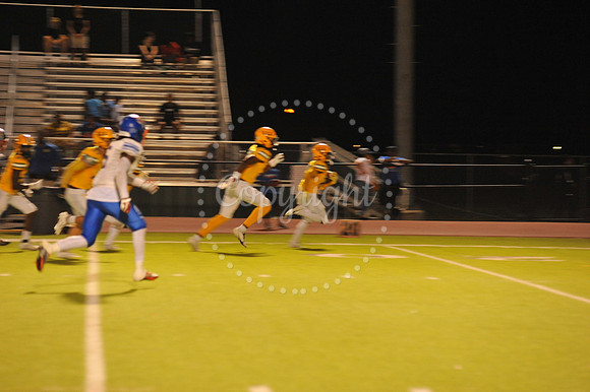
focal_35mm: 200
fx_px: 3276
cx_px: 295
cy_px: 196
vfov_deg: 6.9
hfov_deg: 10.3
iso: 3200
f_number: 5
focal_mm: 200
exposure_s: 1/160
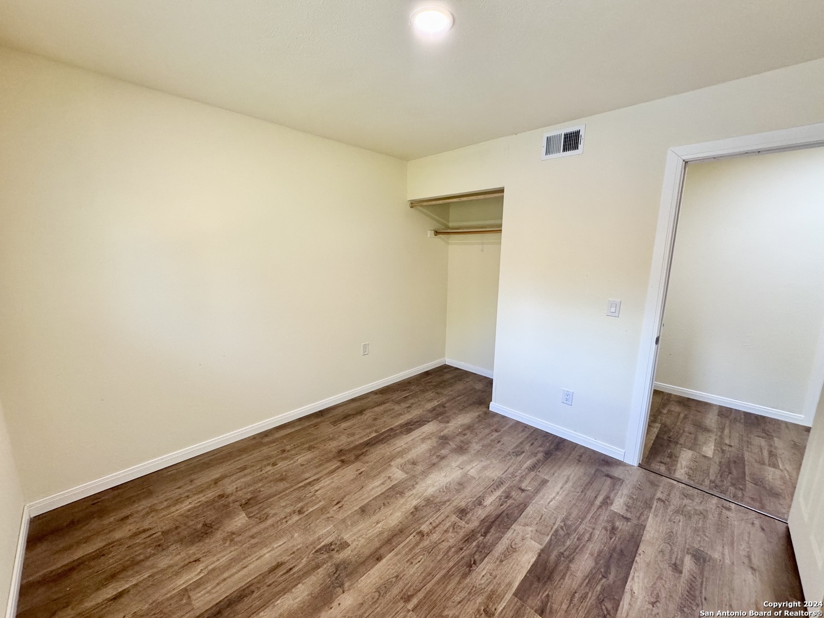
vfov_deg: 85.7
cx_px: 412
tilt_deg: -10.2
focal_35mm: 14
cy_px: 309
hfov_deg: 102.1
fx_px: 333
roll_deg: -0.7
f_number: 2.2
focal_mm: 2.22
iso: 250
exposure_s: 1/120
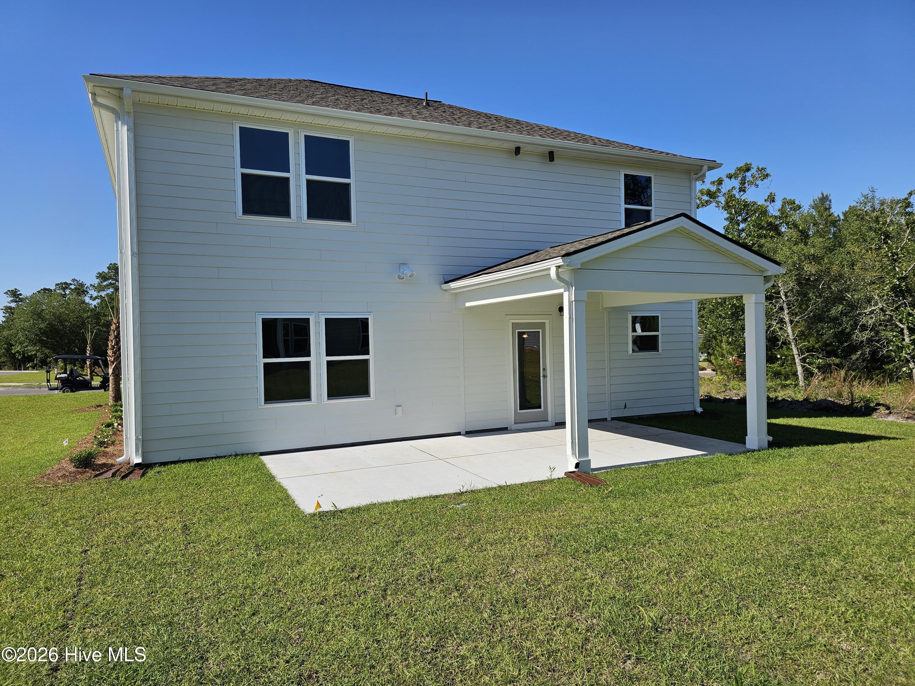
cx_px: 458
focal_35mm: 23
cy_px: 343
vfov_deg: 58.9
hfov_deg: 73.9
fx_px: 608
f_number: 1.7
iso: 16
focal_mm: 6.3
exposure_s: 1/1538
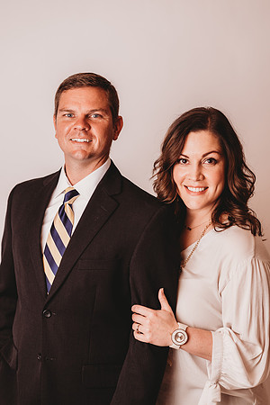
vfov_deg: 23.9
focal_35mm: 85
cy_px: 202
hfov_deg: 16.1
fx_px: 956
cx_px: 135
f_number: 2.5
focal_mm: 85
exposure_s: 1/160
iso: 100
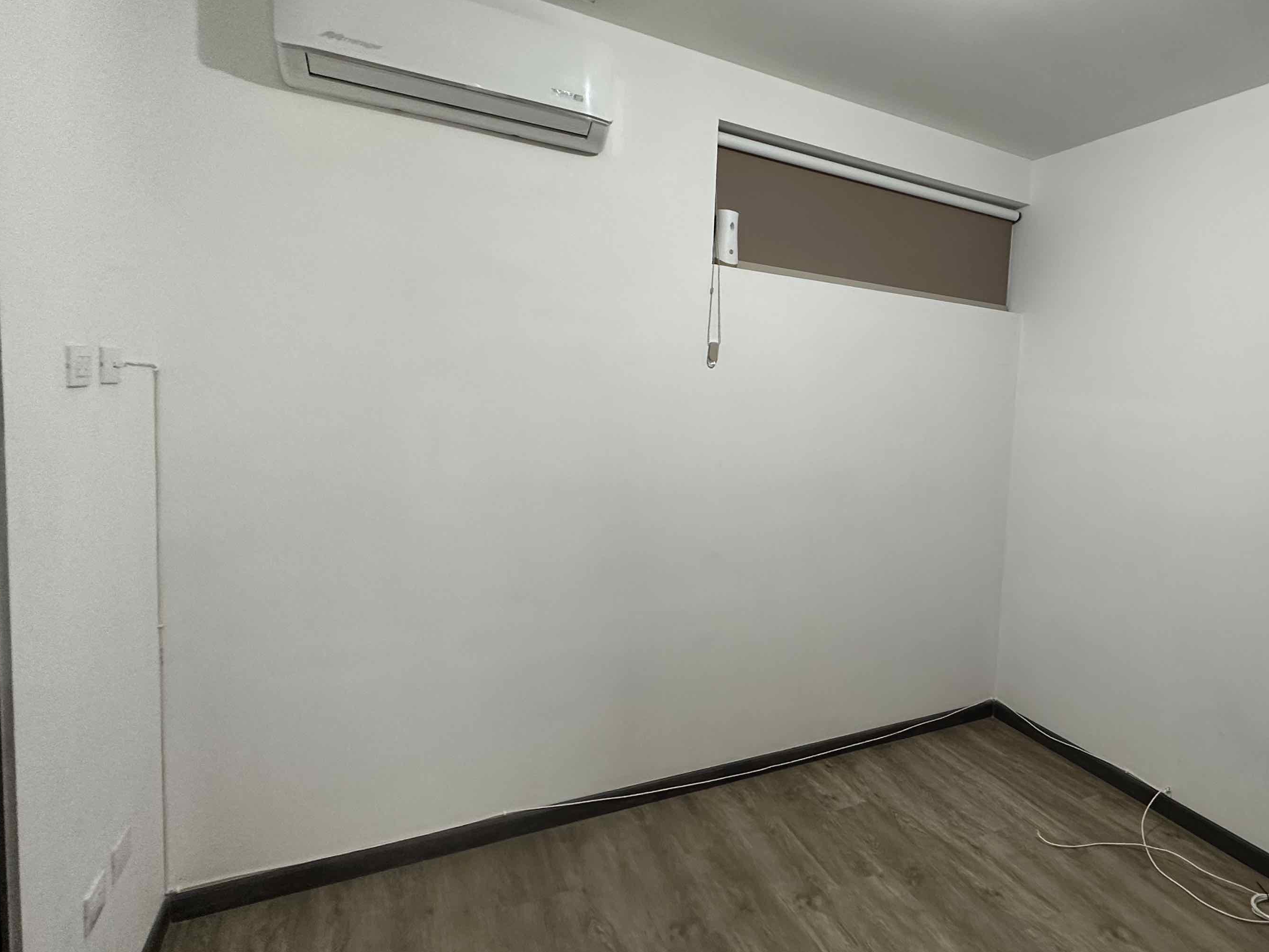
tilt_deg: -7.7
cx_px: 922
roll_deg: -3.4
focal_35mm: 21
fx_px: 770
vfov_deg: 63.4
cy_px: 468
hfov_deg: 74.4
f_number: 2.2
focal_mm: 2.22
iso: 200
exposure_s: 1/60
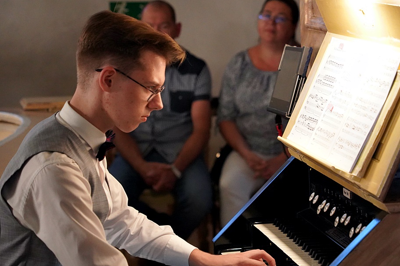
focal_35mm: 137
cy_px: 148
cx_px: 242
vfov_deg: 10.0
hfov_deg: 15.0
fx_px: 1522
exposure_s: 1/160
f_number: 4.5
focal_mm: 104
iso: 10000
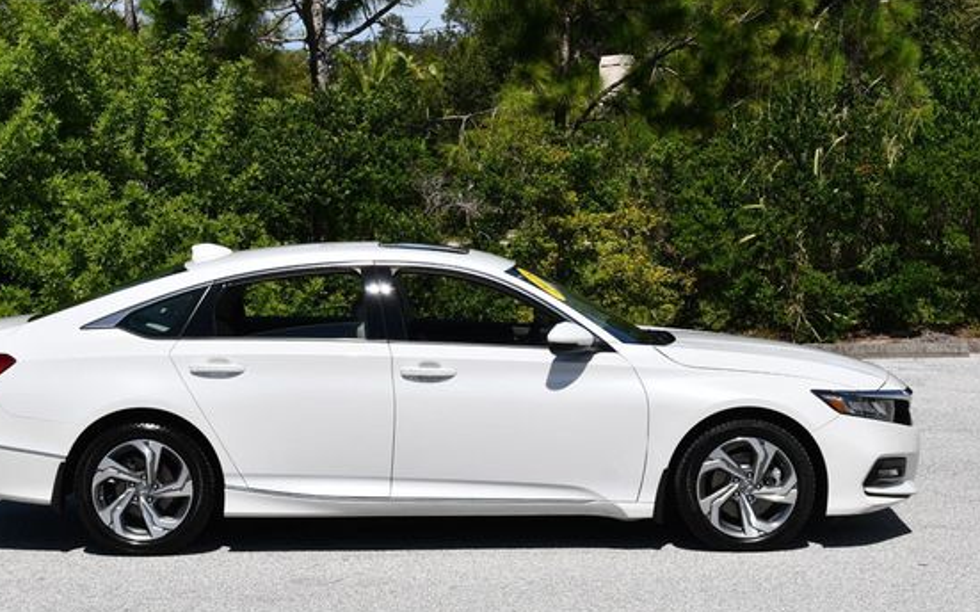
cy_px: 276
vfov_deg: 15.7
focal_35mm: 83
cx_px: 429
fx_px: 2216
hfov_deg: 24.9
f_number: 9
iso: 100
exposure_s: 1/320
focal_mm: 35
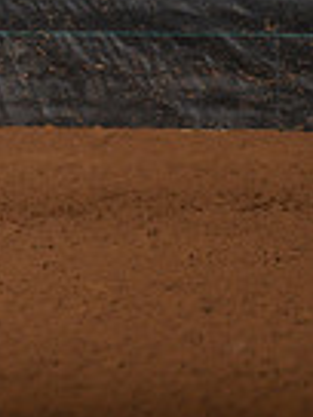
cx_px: -574
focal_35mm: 903
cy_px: -44
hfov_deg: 1.6
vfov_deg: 2.2
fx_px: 10887
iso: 1000
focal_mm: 220
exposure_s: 1/250
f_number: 5.6
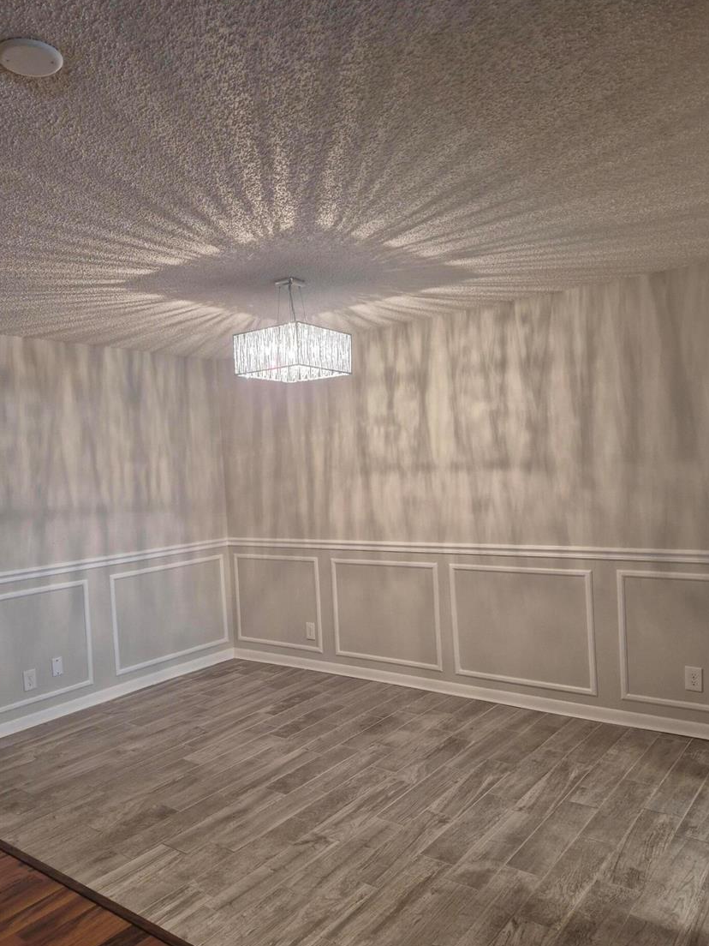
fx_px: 683
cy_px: 506
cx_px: 331
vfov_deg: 69.3
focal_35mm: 25
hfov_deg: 54.8
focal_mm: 5.4
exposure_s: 1/120
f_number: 1.8
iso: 250
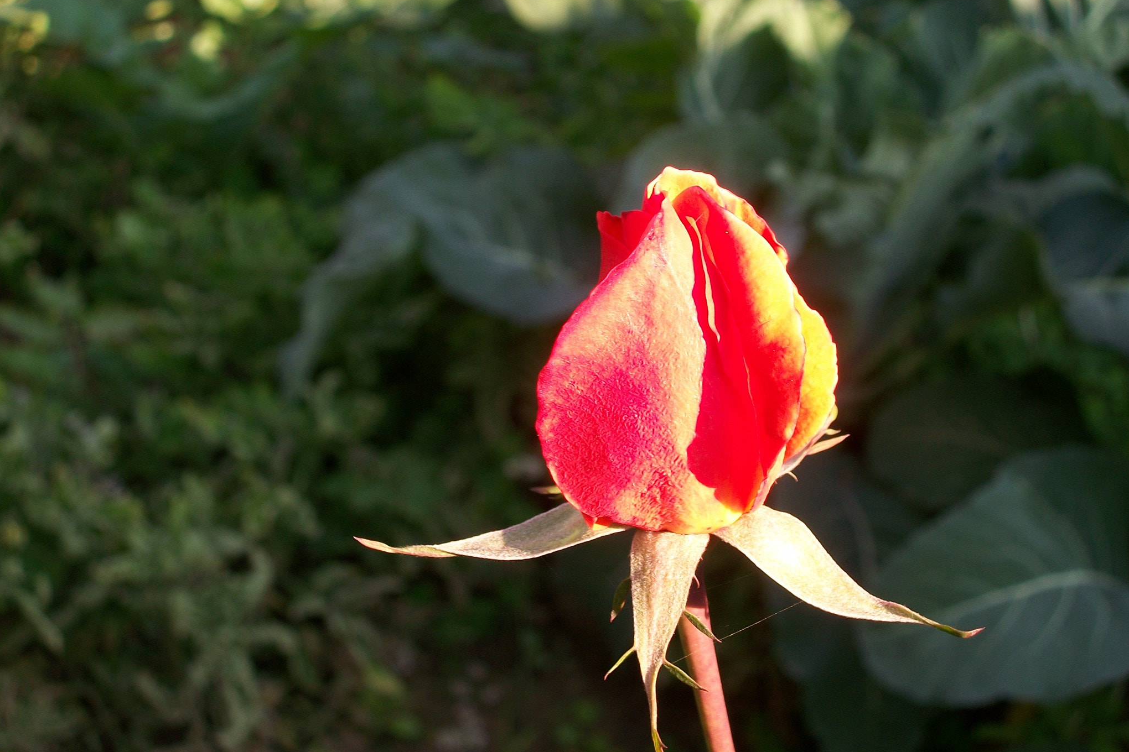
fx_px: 2226
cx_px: 565
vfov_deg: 19.2
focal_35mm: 71
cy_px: 390
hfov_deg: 28.5
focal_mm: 12.1
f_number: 4.5
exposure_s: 1/100
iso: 80
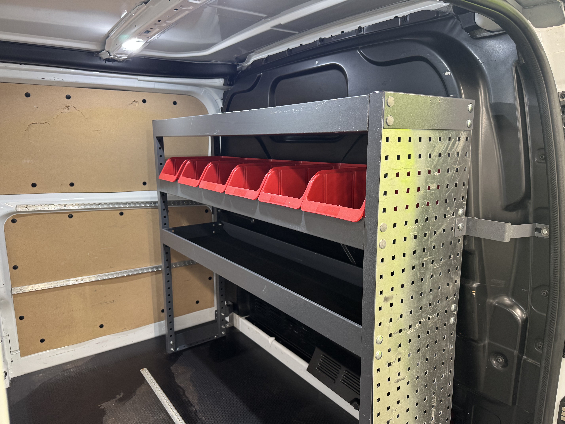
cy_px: 212
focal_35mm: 24
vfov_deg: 56.8
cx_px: 282
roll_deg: +1.0
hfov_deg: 71.6
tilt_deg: -10.9
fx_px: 392
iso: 200
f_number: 1.78
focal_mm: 6.76
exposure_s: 1/50
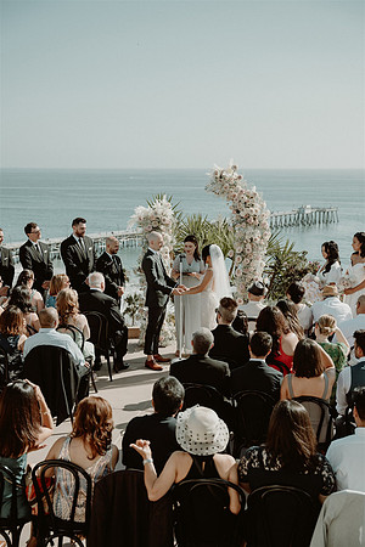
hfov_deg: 27.3
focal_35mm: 50
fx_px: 753
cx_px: 182
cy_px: 274
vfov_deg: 40.0
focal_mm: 49.5
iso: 160
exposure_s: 1/1250
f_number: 4
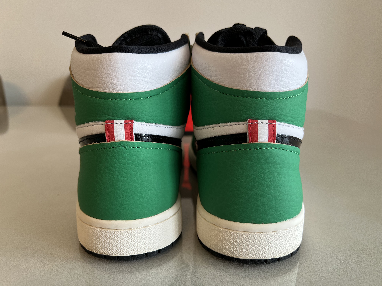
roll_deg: -0.7
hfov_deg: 67.3
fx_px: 287
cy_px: 143
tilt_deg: -15.3
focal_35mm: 26
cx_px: 191
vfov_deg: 53.1
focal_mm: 5.7
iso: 40
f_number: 1.5
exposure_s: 1/121
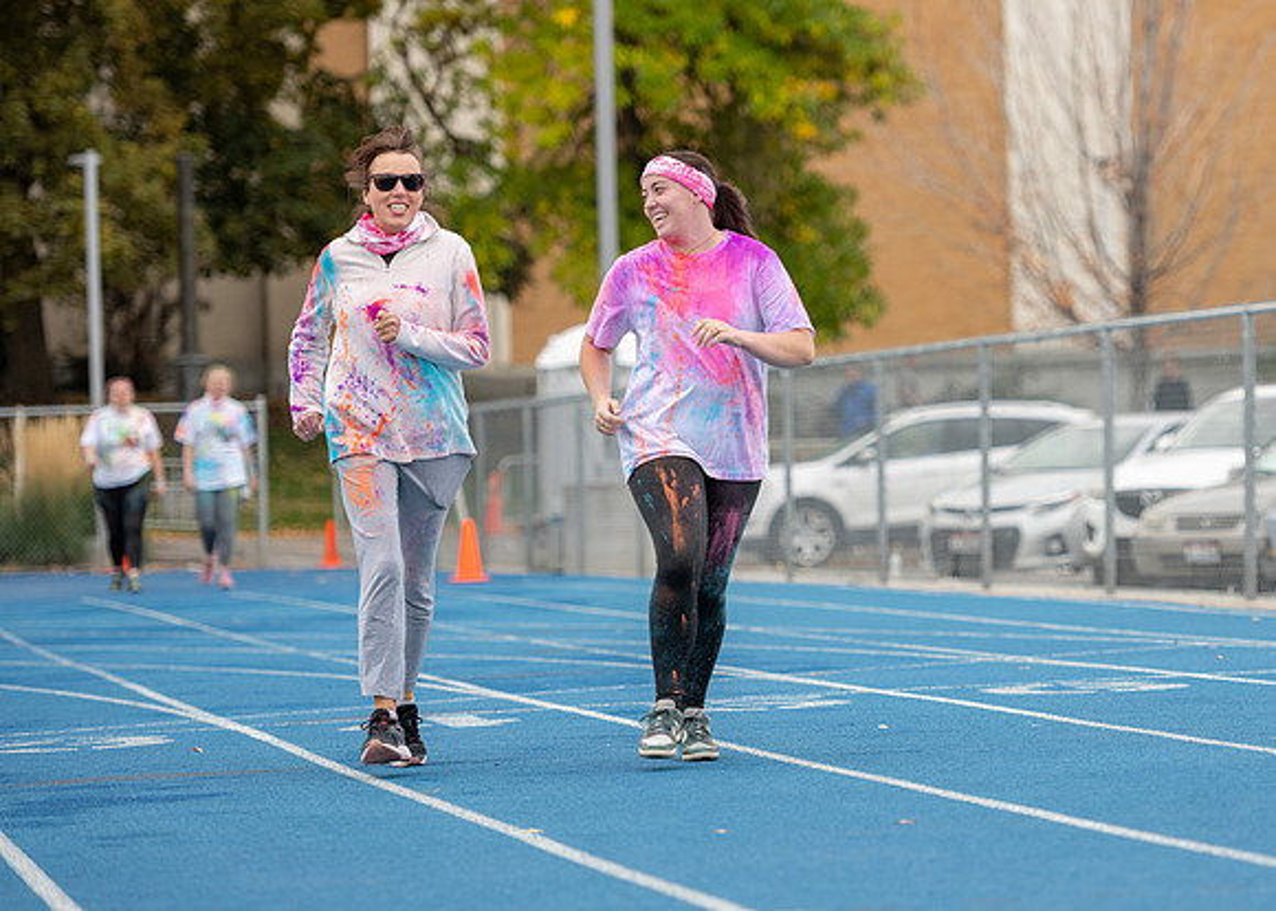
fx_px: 6259
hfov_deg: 11.6
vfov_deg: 8.3
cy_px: 466
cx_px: 867
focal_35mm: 173
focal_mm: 130
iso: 125
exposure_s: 1/640
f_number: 2.8
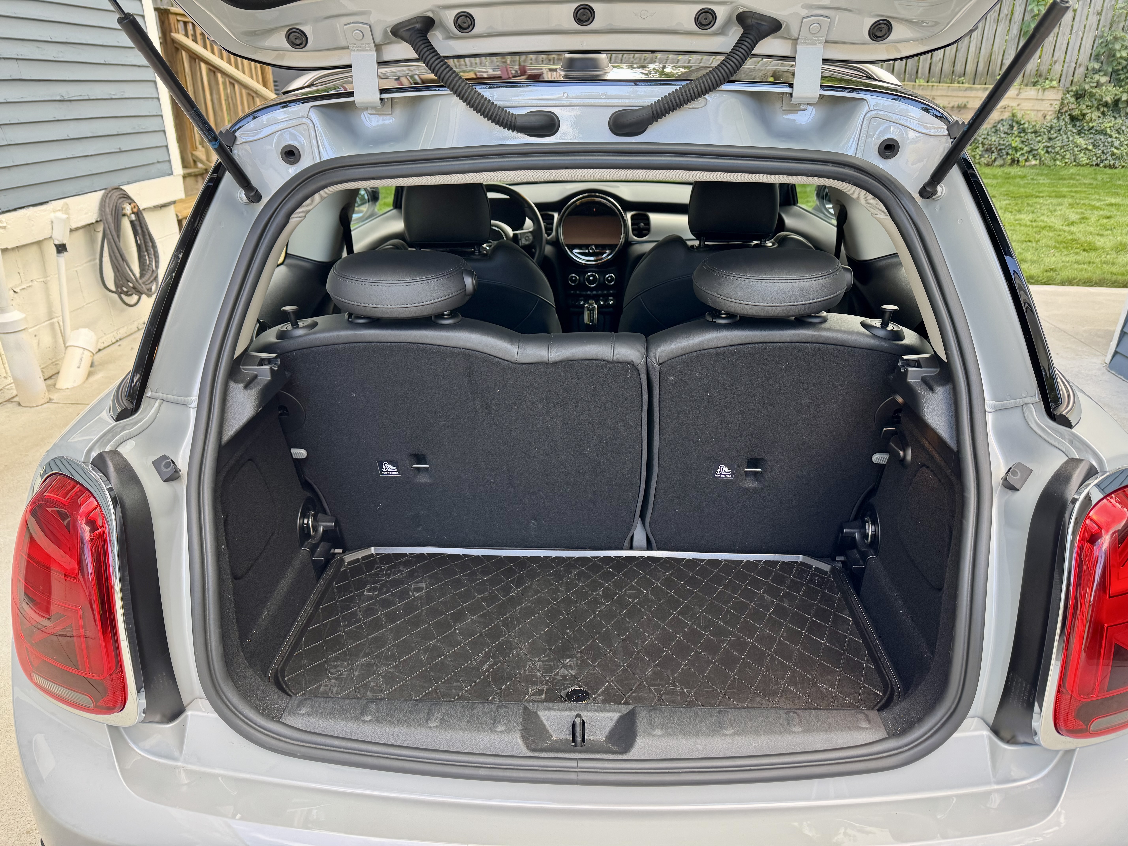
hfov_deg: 71.6
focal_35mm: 24
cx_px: 564
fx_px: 782
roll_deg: +0.4
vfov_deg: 56.8
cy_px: 423
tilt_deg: -23.4
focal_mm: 6.76
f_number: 1.78
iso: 125
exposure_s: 1/121
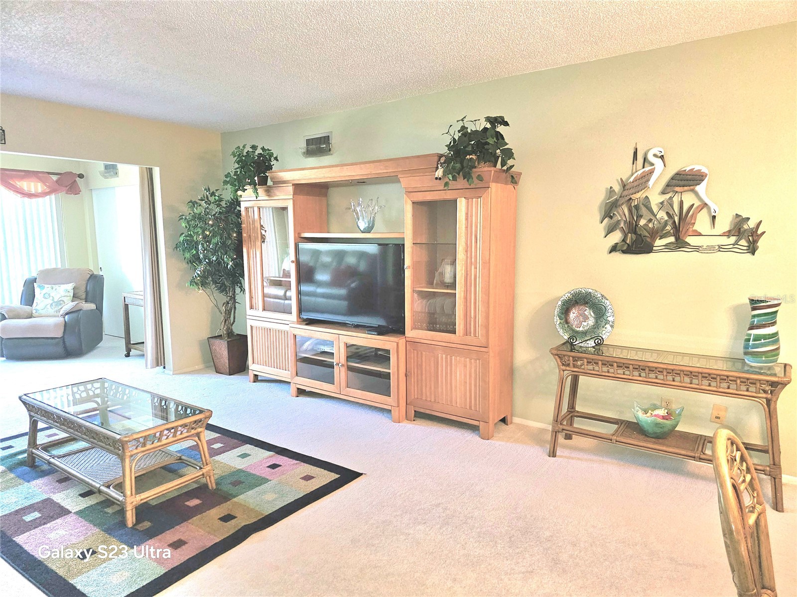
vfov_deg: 58.9
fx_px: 530
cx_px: 398
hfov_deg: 73.9
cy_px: 298
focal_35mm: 23
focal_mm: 6.3
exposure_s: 1/20
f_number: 1.7
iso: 125
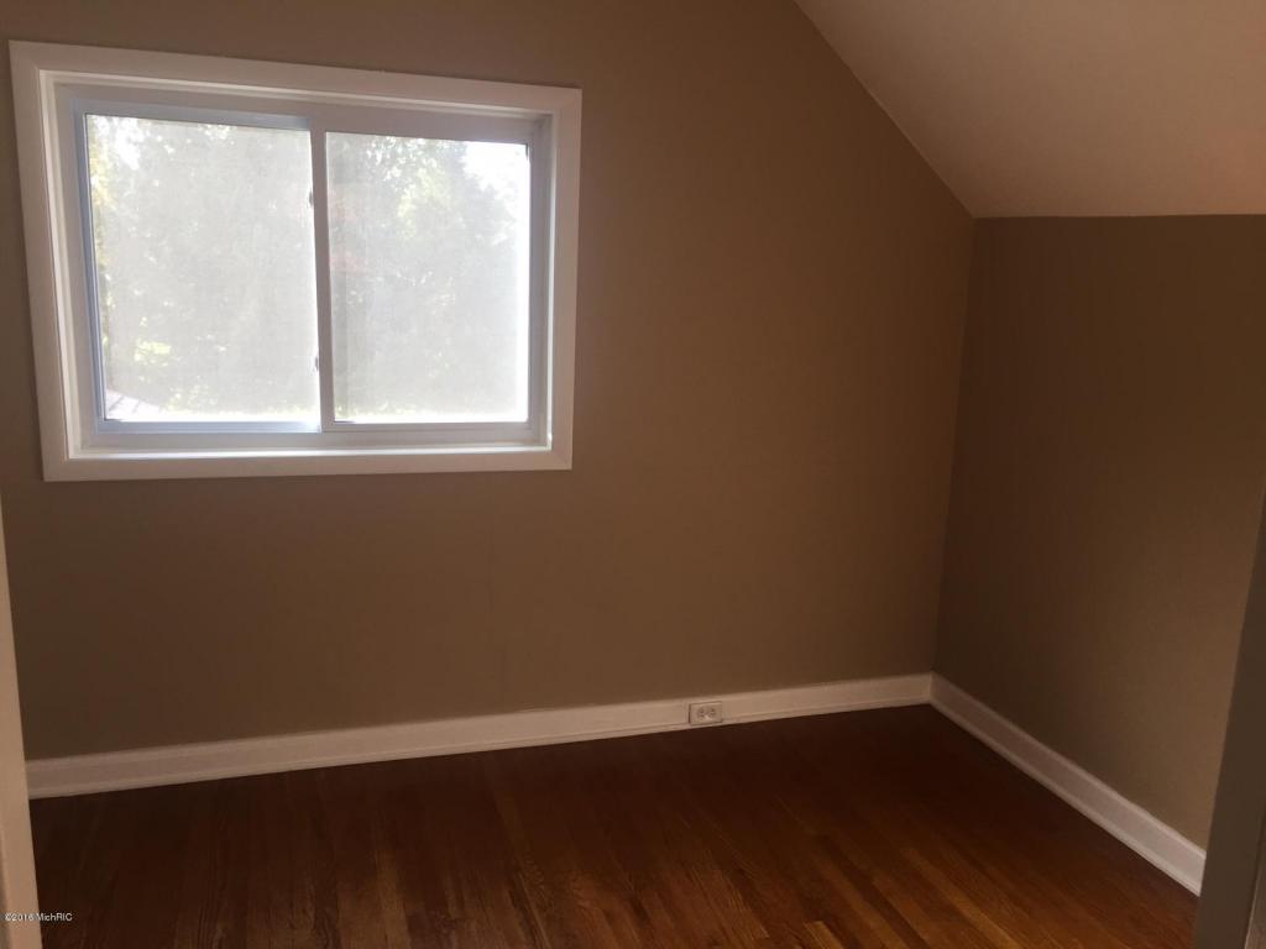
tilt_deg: -11.7
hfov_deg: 61.7
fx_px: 1061
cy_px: 474
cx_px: 633
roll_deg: -1.5
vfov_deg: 48.2
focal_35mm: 29
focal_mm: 4.15
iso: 40
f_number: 2.2
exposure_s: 1/120
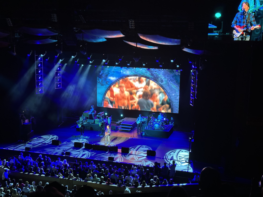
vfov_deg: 30.3
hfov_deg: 39.7
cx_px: 132
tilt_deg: -11.2
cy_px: 98
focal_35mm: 48
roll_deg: -0.7
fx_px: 365
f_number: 1.78
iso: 80
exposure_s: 1/60
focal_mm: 6.86
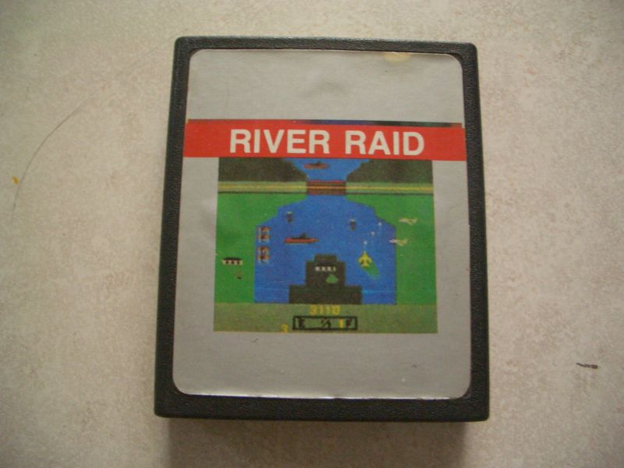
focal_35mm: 35
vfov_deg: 40.7
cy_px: 234
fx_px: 631
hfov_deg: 52.6
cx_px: 312
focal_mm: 5.8
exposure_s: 1/50
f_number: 2.6
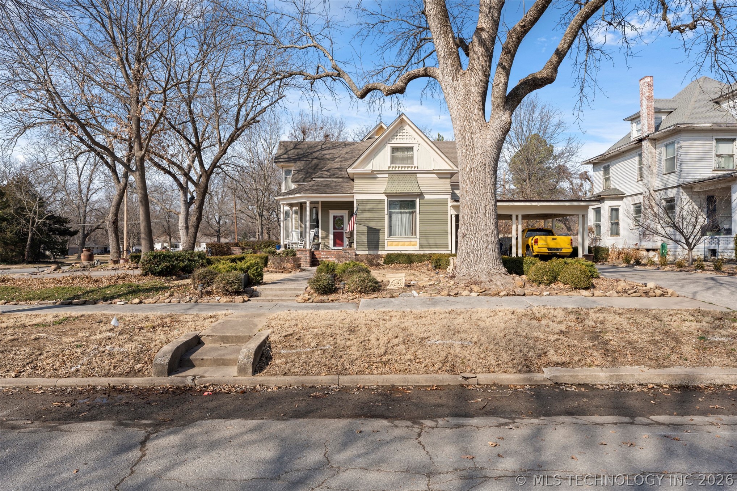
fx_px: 440
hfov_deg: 79.9
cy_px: 246
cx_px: 368
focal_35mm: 22
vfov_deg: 58.3
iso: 160
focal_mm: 21.5
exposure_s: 1/200
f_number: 8
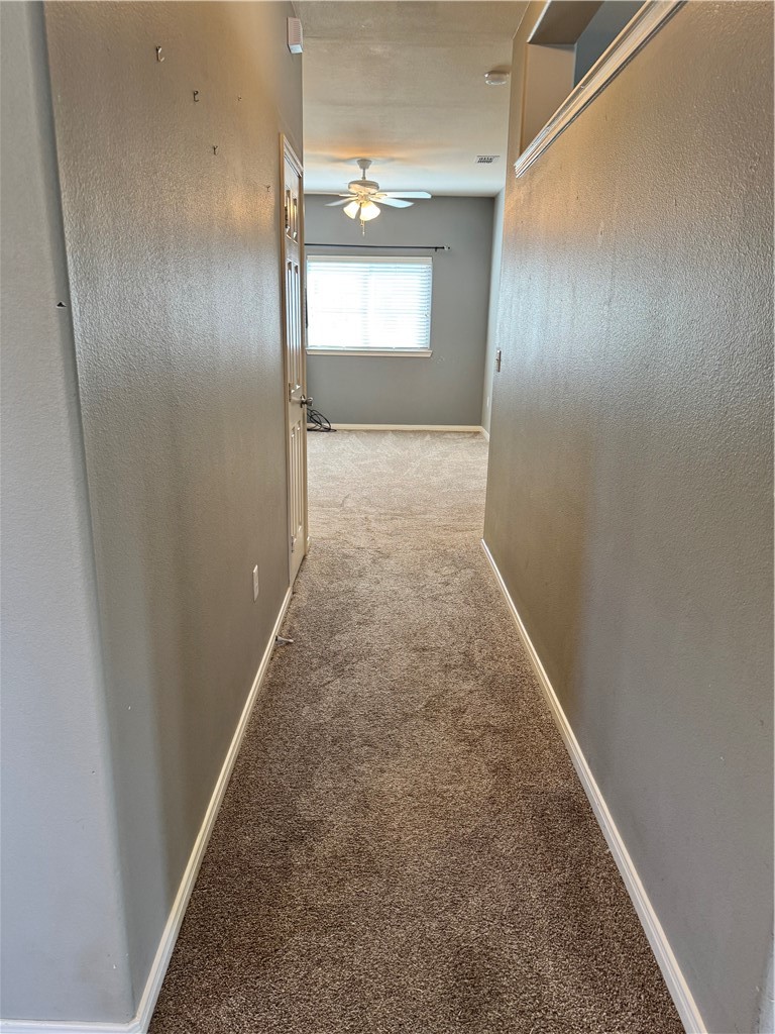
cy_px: 517
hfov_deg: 56.8
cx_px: 388
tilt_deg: -15.0
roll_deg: -1.6
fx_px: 716
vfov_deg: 71.6
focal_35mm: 24
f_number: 1.78
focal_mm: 6.76
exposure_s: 1/60
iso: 160
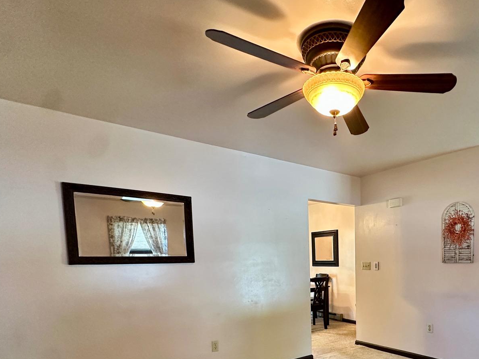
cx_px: 341
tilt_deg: -5.0
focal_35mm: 24
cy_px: 286
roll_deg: +0.5
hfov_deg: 68.3
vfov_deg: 53.1
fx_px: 332
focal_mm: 2.22
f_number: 2.2
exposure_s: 1/60
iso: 320
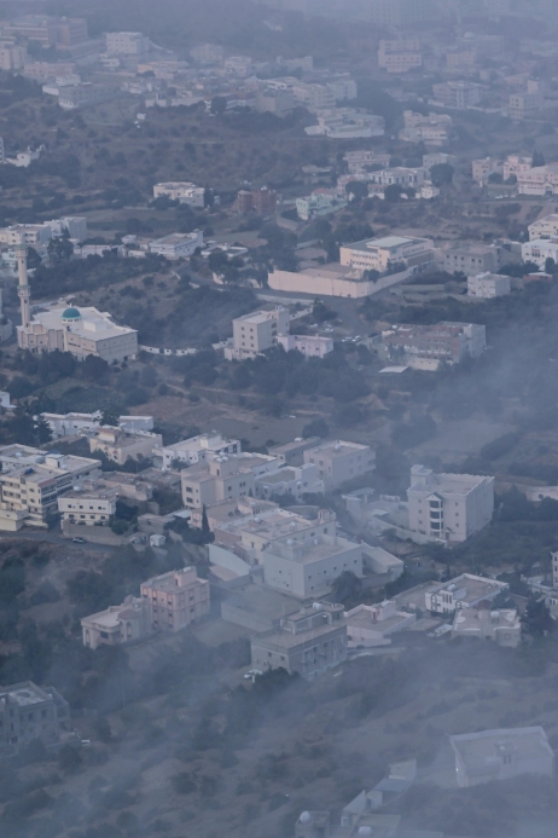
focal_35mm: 119
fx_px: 2767
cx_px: 537
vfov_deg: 17.2
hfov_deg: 11.4
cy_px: 287
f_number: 7.1
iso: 64
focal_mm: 55
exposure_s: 1/50
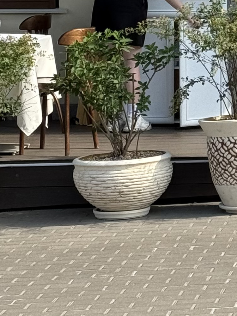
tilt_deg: -0.5
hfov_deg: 9.2
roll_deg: -0.1
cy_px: -73
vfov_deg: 12.3
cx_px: 384
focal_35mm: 156
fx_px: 1424
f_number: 1.78
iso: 80
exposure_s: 1/1980
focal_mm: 6.76
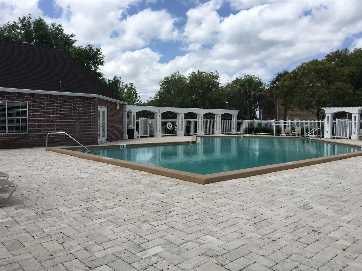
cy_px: 136
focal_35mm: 29
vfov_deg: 48.2
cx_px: 181
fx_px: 303
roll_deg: -0.4
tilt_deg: -0.8
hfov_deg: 61.7
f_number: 2.2
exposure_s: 1/2481
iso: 25
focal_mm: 4.15
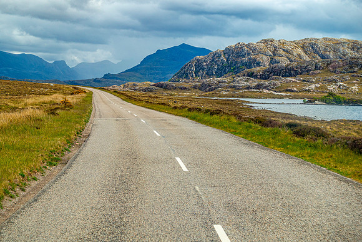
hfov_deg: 30.5
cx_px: 181
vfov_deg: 20.6
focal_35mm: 66
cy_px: 121
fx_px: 664
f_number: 7.1
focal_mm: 24.28
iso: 125
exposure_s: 1/250
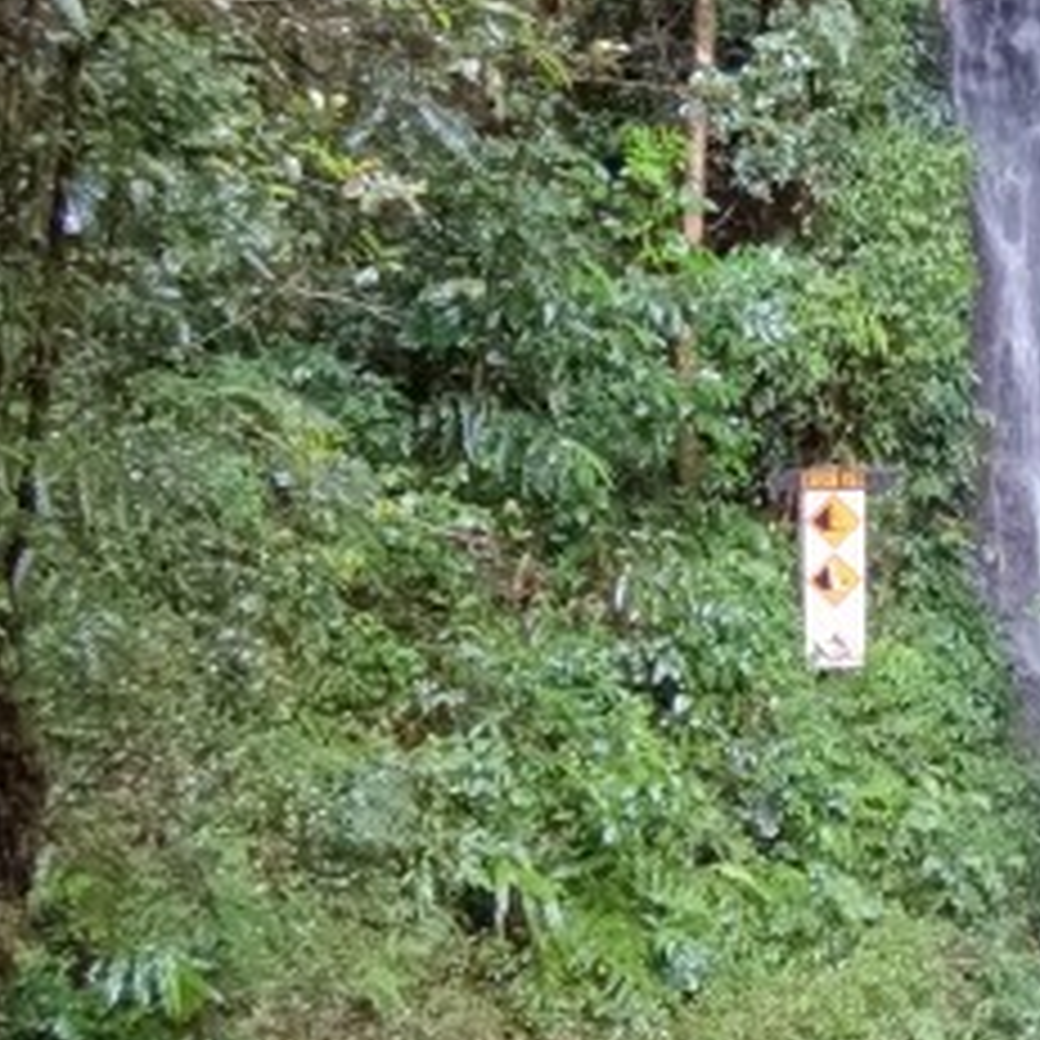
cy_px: 558
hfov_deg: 32.4
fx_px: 1598
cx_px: 1099
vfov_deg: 36.0
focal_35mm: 47
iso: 832
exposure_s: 1/33.3
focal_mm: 1.66
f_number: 2.2
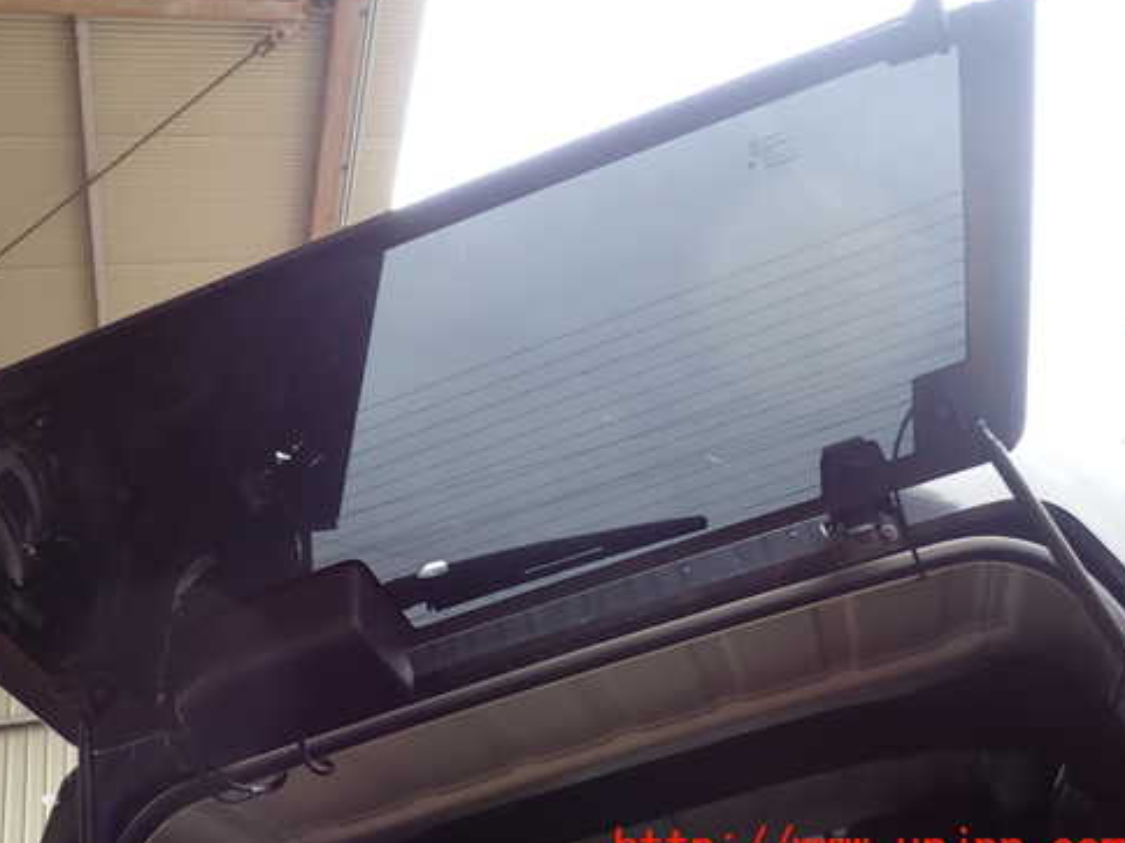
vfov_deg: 45.3
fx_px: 1007
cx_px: 442
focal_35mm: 31
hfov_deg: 57.8
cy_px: 358
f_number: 2
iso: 100
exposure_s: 1/80
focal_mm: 4.5
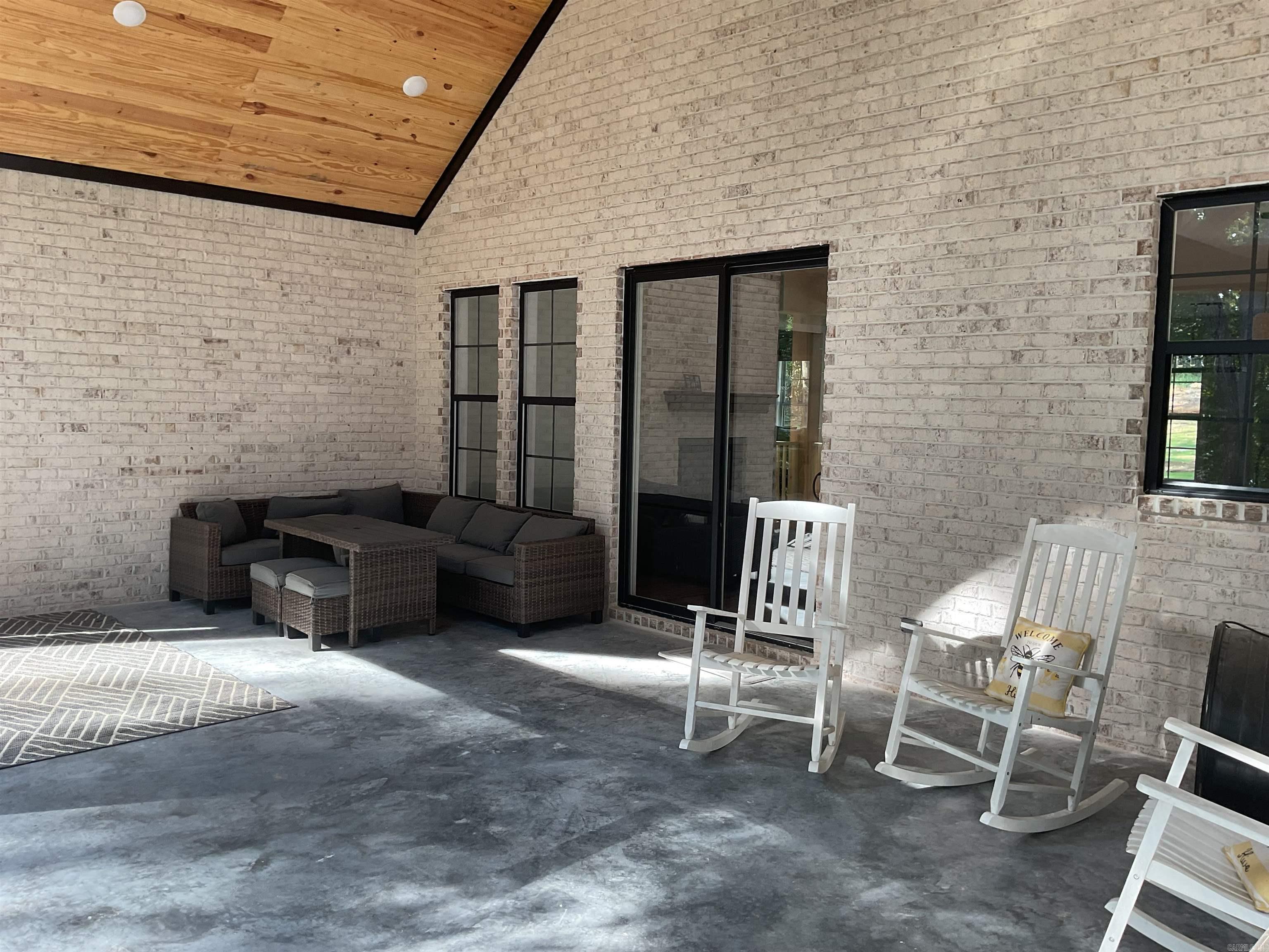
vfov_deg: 48.2
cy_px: 476
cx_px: 634
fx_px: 1063
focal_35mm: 29
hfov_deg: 61.7
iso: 32
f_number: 1.8
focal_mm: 3
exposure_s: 1/120
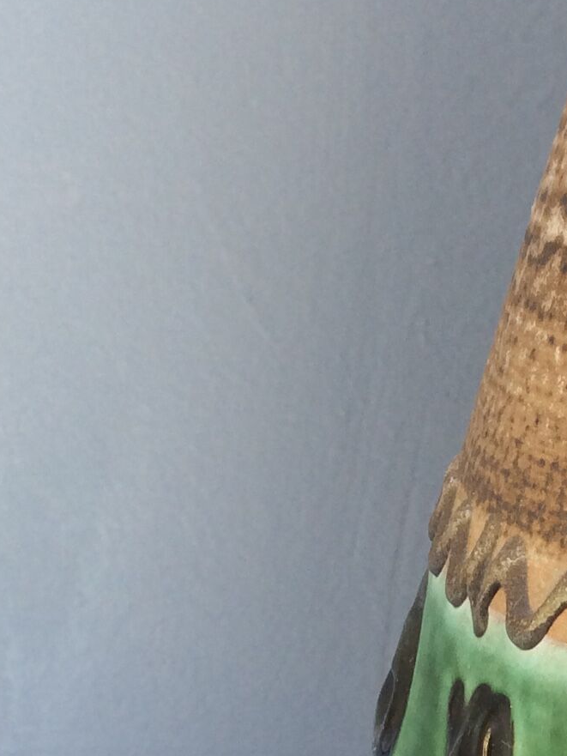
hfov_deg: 15.6
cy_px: 496
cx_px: 491
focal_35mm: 94
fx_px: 2052
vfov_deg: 20.8
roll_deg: -0.6
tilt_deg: -10.1
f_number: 2.4
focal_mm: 3.3
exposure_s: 1/202
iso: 32
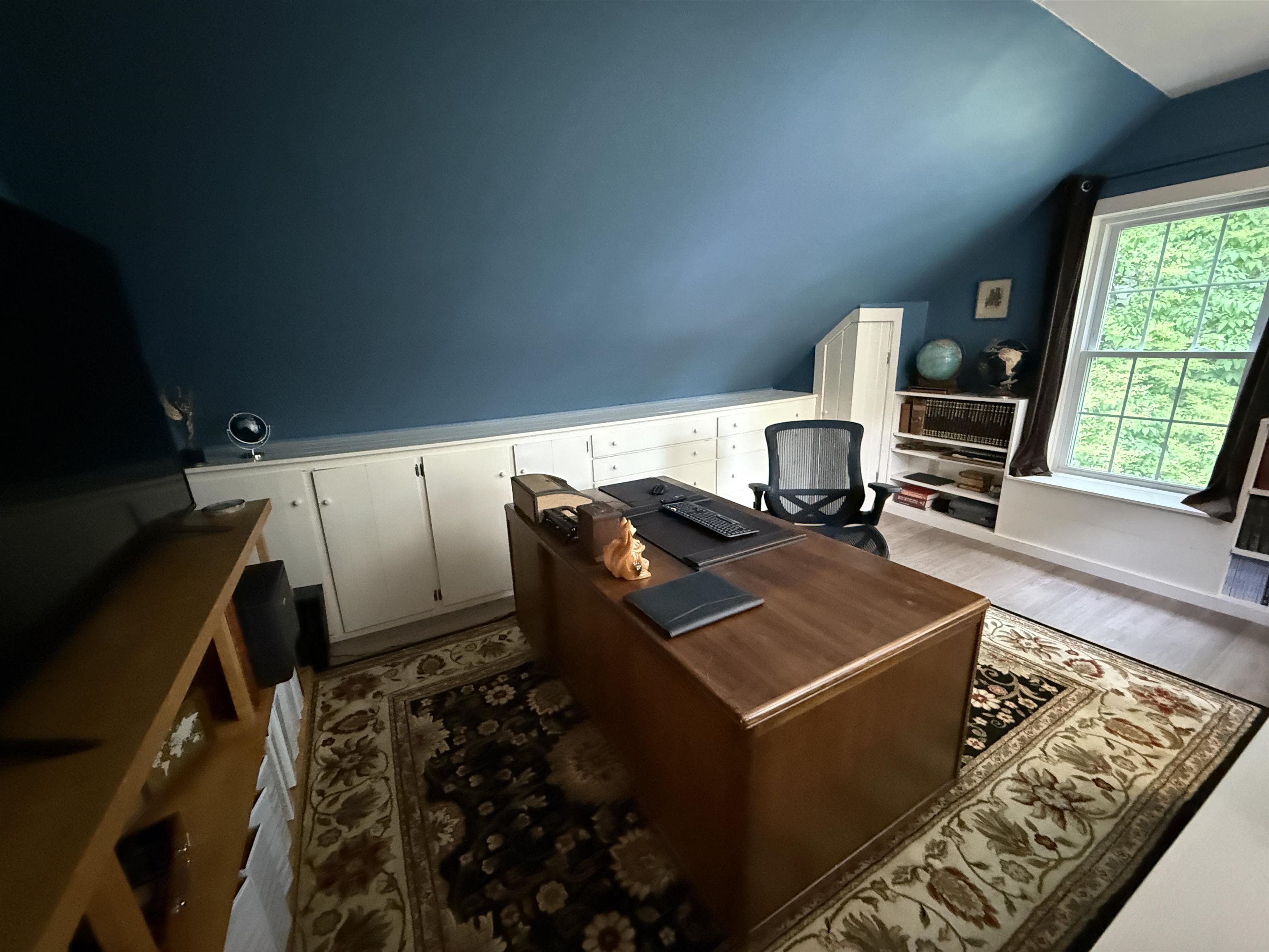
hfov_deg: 102.1
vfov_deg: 85.7
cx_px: 634
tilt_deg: -15.0
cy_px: 476
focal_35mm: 14
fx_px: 513
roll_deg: +2.2
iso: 1250
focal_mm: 2.22
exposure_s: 1/40
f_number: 2.2
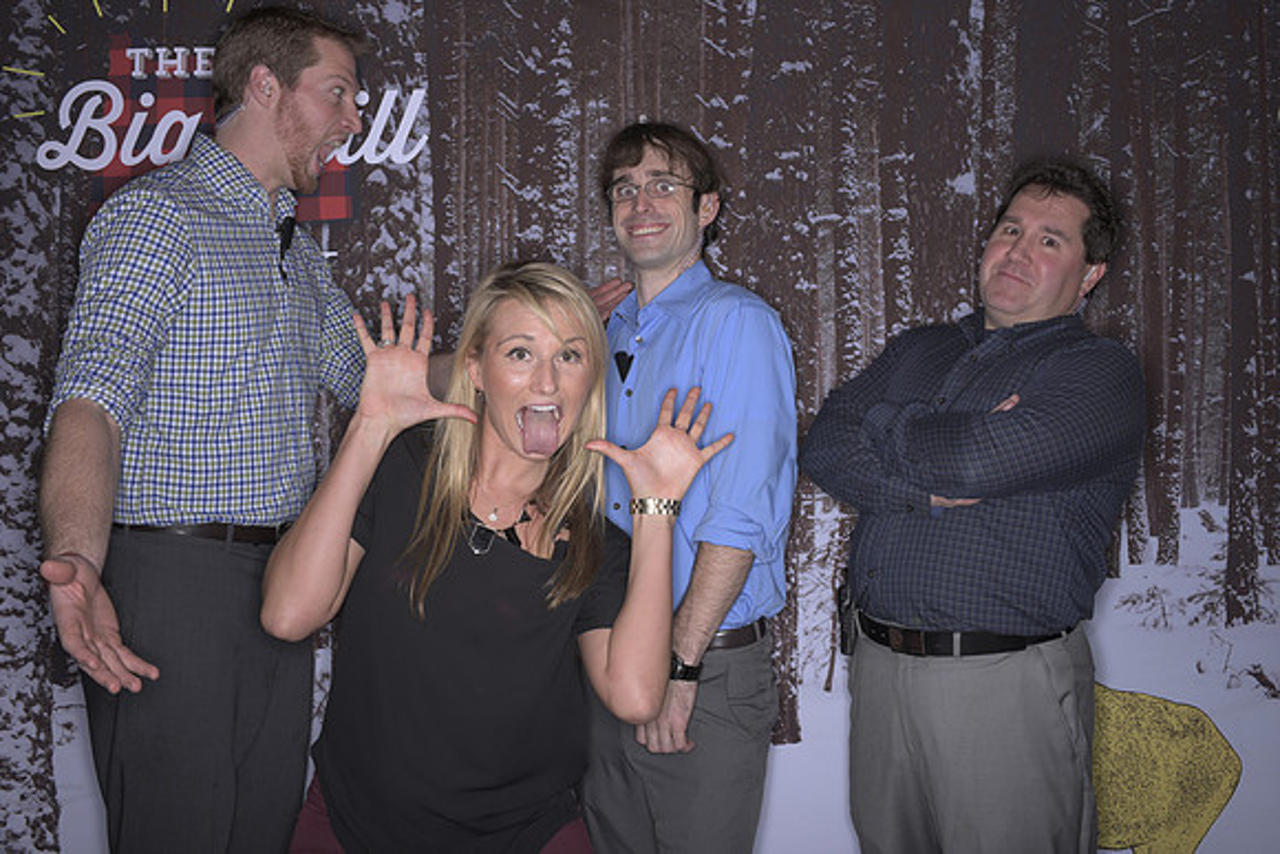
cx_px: 640
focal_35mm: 35
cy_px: 427
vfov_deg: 37.9
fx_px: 1245
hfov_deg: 54.4
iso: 64
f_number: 11
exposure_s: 1/250
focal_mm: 35
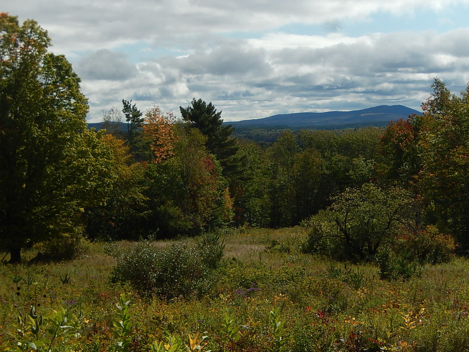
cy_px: 176
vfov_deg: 17.4
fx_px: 1152
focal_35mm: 85
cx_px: 234
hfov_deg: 23.0
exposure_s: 1/1500
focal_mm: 15.2
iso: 125
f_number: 5.1
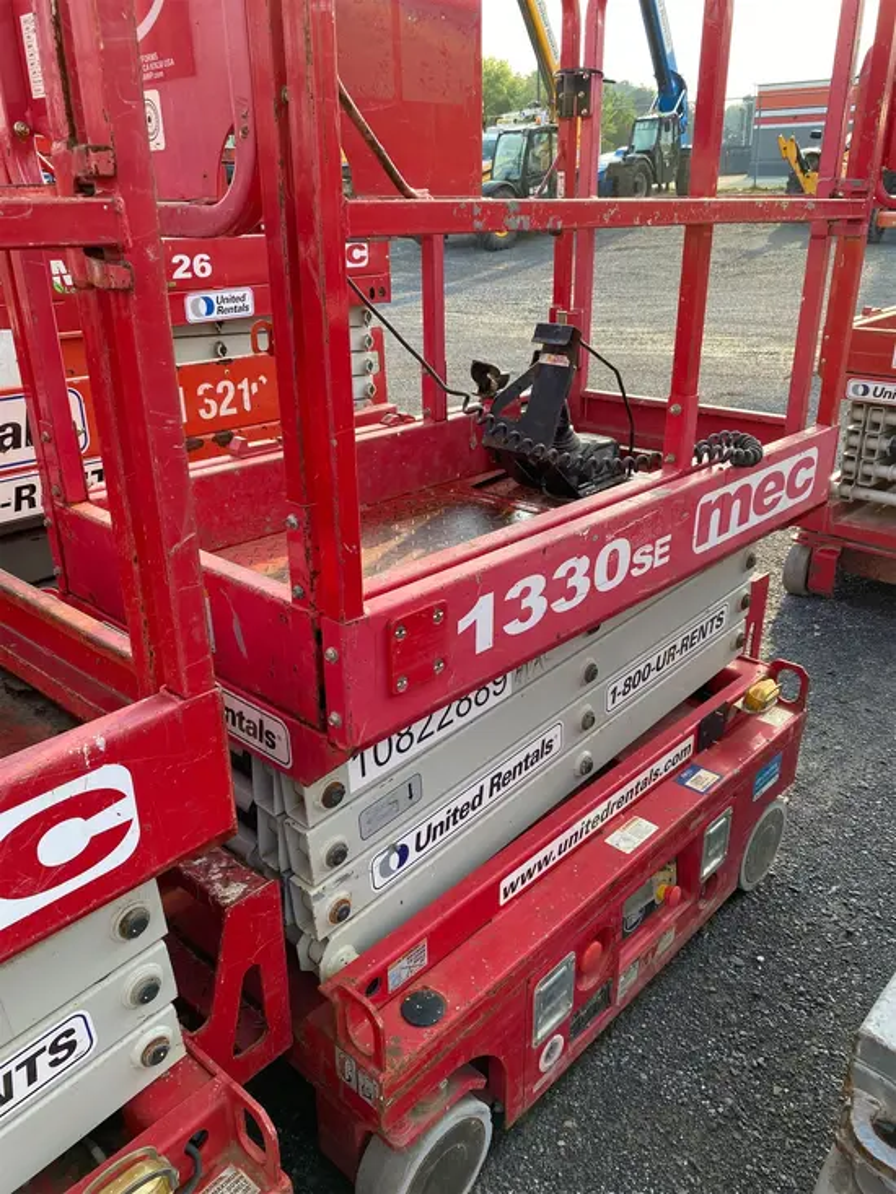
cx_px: 448
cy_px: 597
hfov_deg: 53.1
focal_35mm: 26
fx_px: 897
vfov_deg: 67.3
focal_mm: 4.25
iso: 32
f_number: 1.8
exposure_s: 1/308
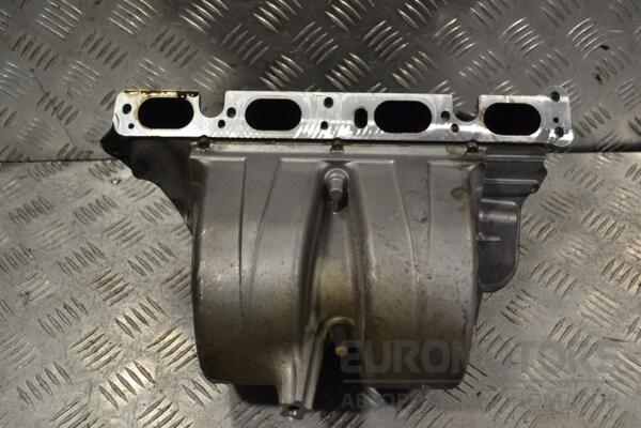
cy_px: 214
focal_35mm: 36
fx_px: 641
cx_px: 320
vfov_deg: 36.9
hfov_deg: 53.1
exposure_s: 1/125
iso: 280
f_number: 5.6
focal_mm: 24
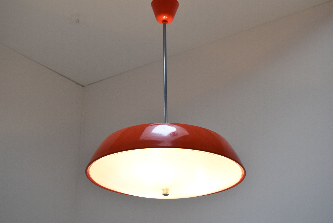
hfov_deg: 35.0
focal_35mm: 57
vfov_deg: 23.8
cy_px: 112
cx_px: 166
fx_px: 528
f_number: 6.3
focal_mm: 38
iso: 1600
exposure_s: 1/160
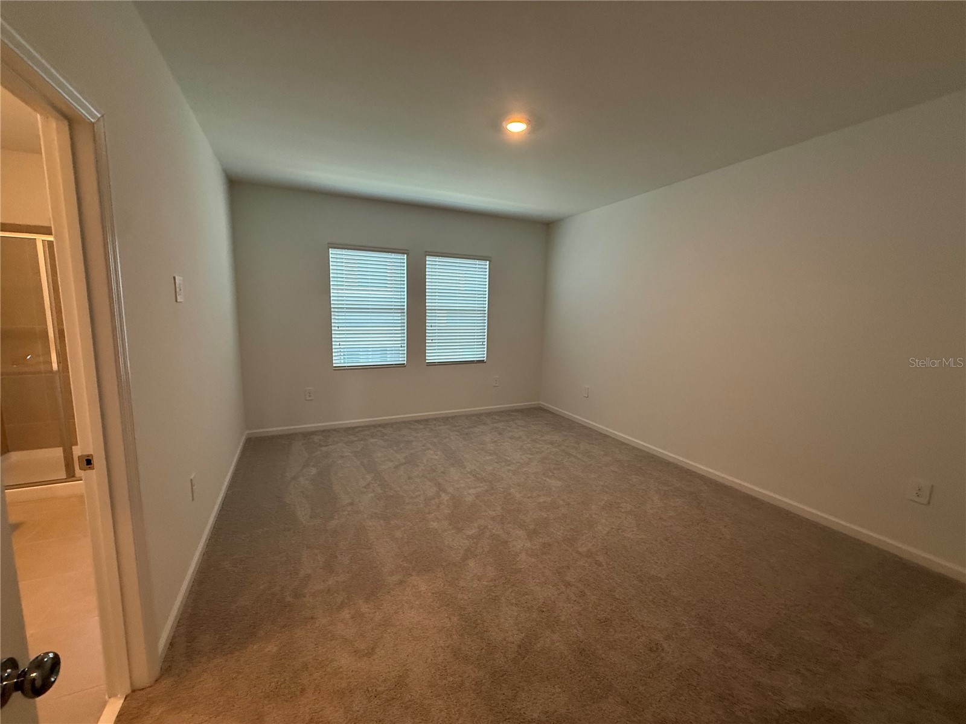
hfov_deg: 102.1
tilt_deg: -6.1
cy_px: 362
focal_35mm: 14
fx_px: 391
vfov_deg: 85.7
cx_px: 483
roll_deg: -1.9
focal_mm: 2.22
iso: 200
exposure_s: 1/120
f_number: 2.2
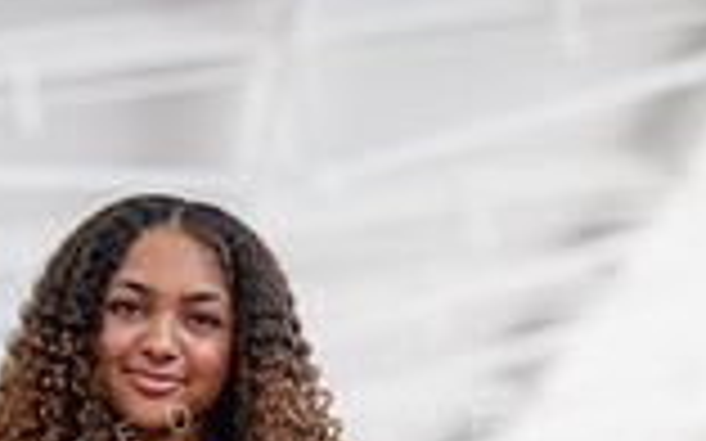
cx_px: 247
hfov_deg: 7.8
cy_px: 936
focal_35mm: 269
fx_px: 5174
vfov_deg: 4.8
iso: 250
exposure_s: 1/125
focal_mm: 92
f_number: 2.8
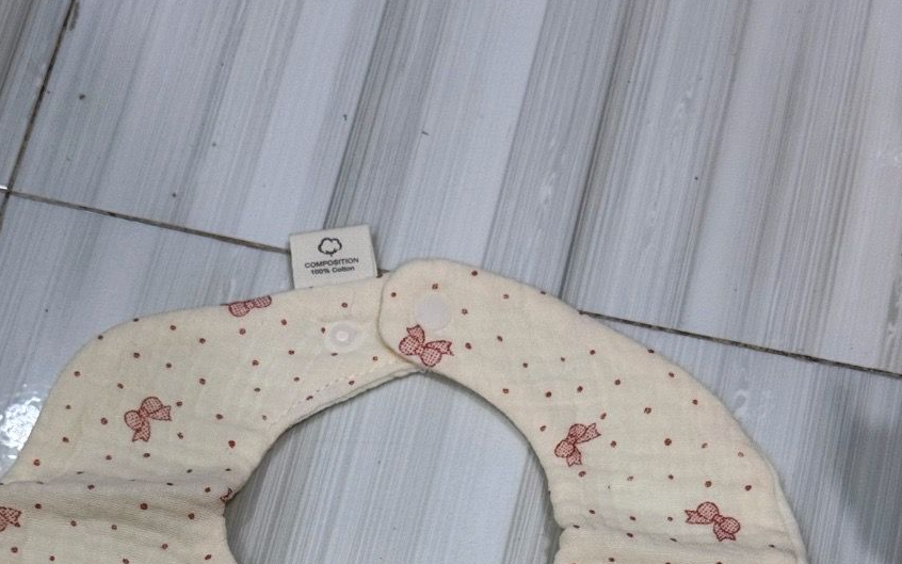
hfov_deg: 26.8
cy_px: 611
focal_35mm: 77
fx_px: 1893
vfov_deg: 16.5
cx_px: 407
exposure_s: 1/50
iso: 80
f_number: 1.78
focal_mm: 6.76
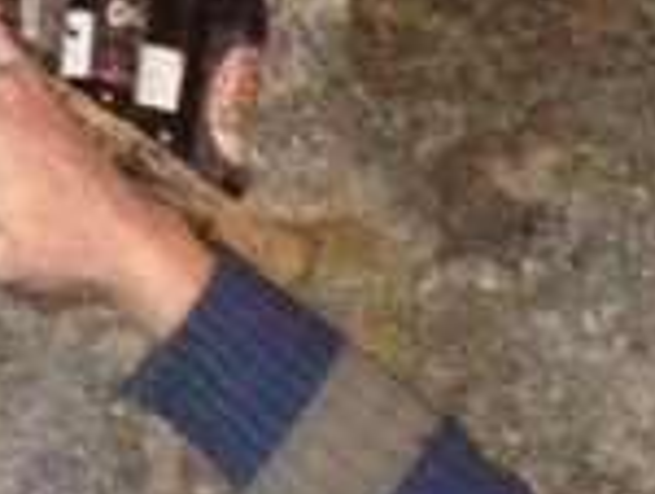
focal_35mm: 149
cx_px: 188
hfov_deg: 13.2
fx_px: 2824
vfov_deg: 9.5
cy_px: 870
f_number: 2.4
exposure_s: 1/16
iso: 640
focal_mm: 4.28
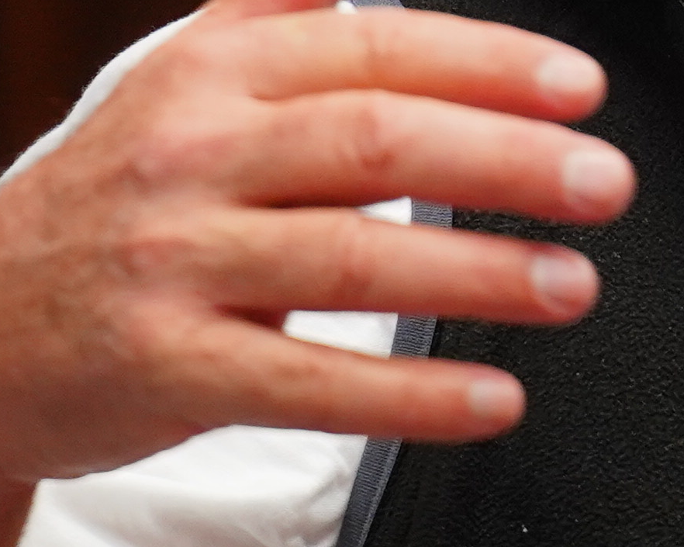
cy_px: -330
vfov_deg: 1.4
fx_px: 22888
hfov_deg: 1.7
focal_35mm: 1131
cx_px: 922
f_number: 2.8
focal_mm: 180
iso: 1250
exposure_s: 1/160
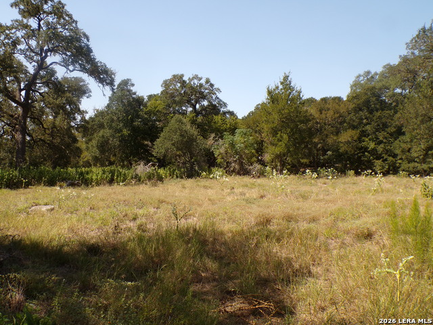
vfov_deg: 44.2
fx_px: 400
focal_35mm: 32
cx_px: 216
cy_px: 162
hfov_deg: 56.8
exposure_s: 1/340
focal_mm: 5.8
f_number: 4.8
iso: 100
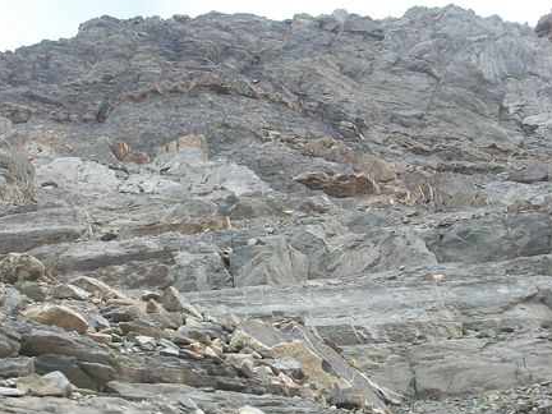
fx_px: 1005
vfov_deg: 23.3
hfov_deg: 30.7
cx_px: 262
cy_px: 199
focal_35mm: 63
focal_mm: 5.7
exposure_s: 1/400
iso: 80
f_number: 2.8
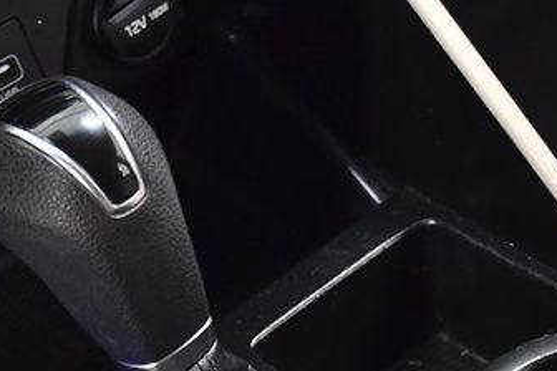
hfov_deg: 16.8
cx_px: 313
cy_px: 433
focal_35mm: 122
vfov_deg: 11.0
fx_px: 1887
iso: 1250
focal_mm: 27
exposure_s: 1/100
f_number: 4
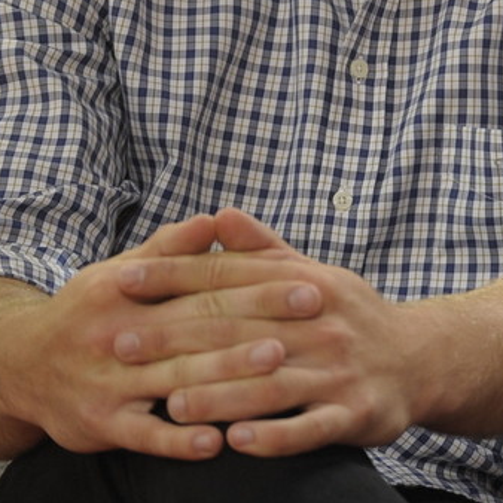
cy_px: -103
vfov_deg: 2.8
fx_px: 10127
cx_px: 954
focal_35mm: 616
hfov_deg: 2.8
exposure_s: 1/320
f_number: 4
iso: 800
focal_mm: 170
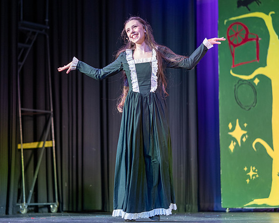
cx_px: 103
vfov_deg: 12.6
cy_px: 99
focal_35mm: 122
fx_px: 1007
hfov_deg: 15.7
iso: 640
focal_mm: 85
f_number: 1.8
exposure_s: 1/400
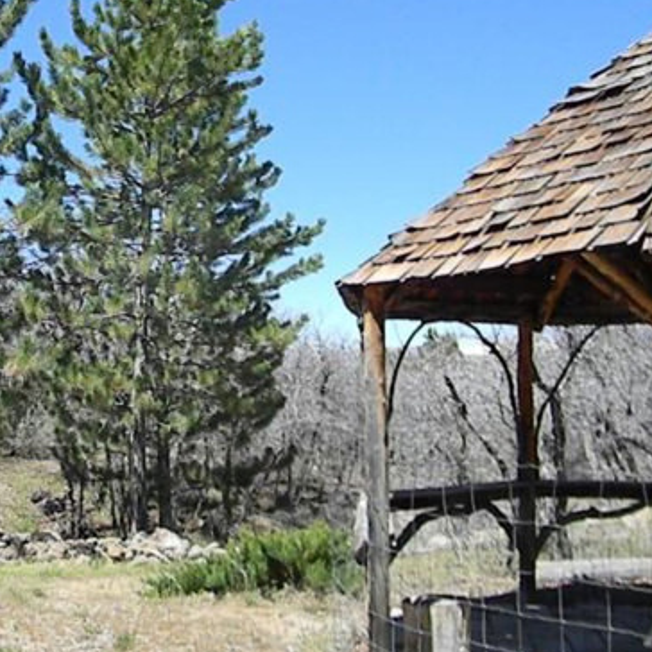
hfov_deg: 39.1
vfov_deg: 39.9
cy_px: 262
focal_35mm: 42
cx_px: 170
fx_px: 895
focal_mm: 5
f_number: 7
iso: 640
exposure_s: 1/781
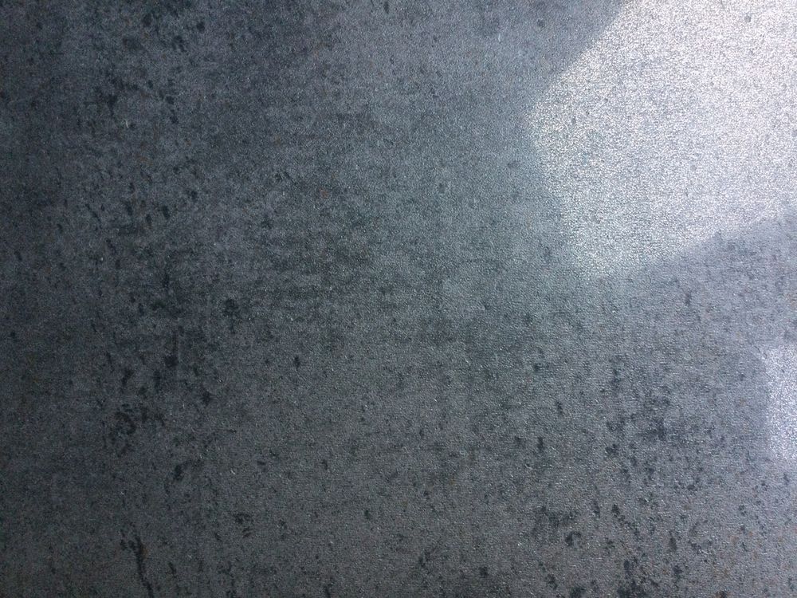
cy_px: 299
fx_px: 714
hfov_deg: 58.4
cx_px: 398
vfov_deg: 45.4
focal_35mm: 31
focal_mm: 3.3
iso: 64
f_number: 2.4
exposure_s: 1/33
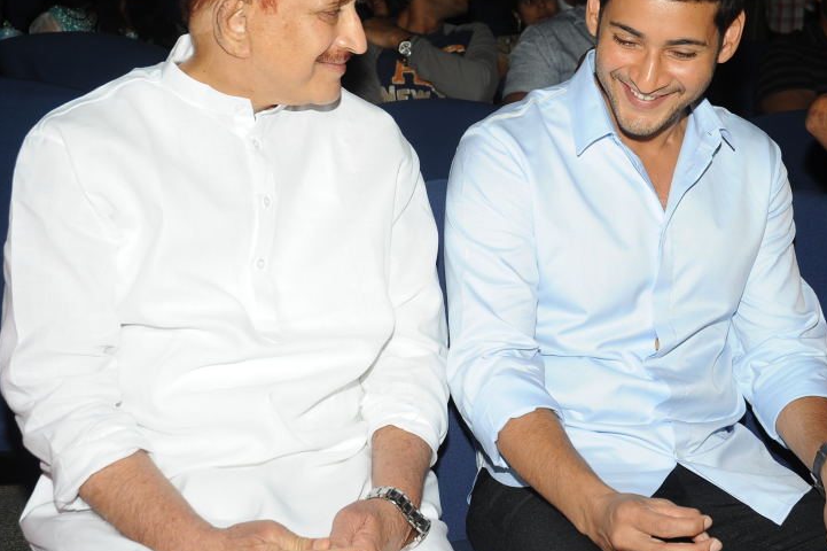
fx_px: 1630
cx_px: 512
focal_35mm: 71
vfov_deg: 19.1
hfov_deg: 28.4
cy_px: 197
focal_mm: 50
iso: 200
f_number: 8
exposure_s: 1/125
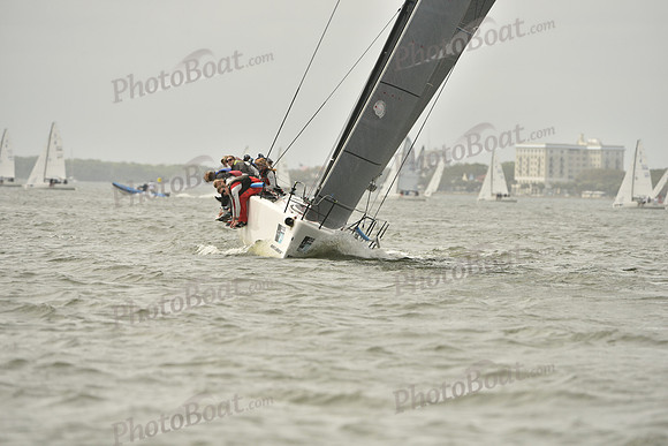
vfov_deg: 4.6
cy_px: 223
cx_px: 334
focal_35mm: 300
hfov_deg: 6.9
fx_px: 5568
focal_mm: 300
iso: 320
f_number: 7.1
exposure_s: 1/1250
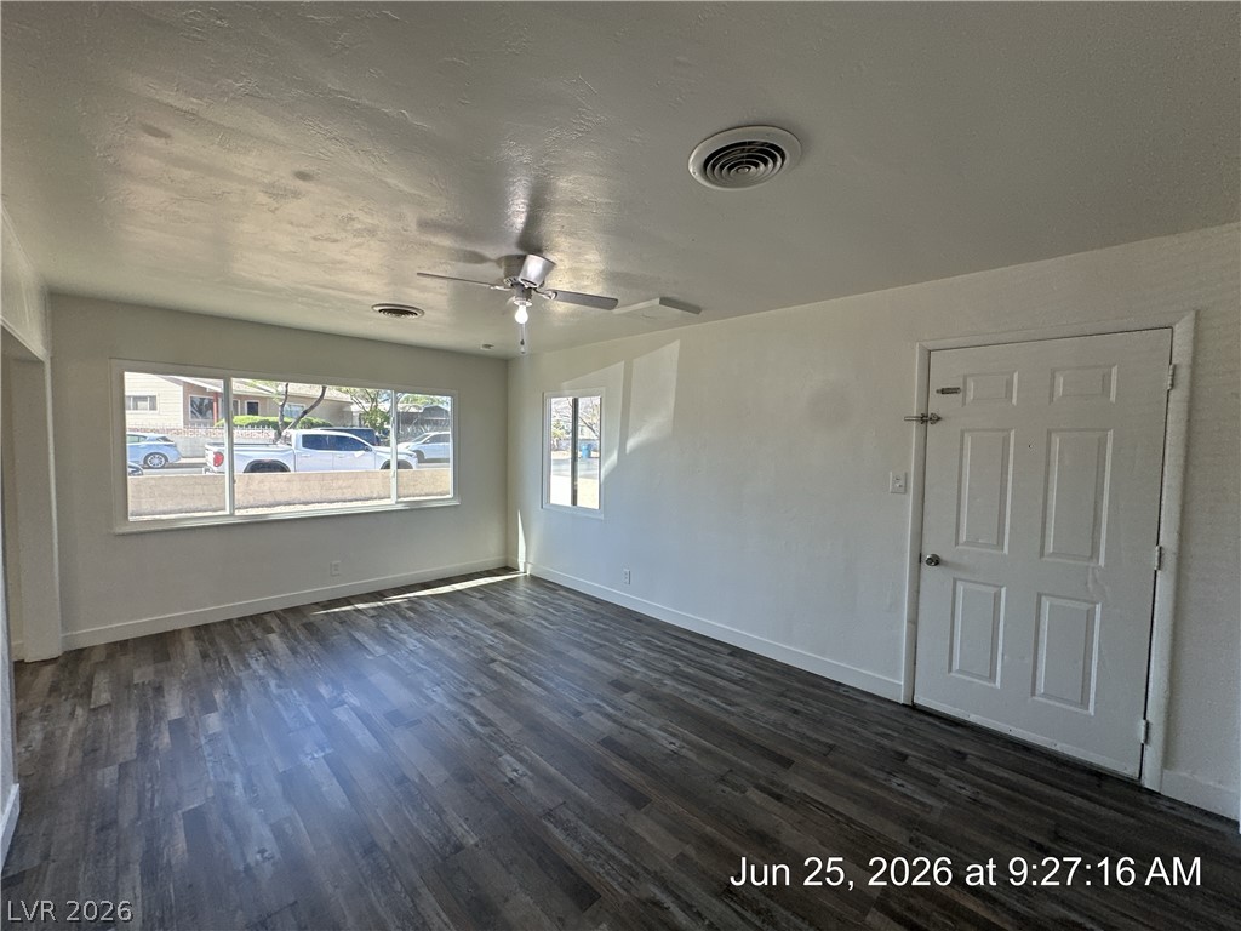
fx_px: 502
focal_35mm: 14
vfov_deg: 85.7
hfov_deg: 102.1
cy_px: 466
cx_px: 620
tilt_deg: -2.4
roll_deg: -0.8
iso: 40
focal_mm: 2.22
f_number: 2.2
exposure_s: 1/138
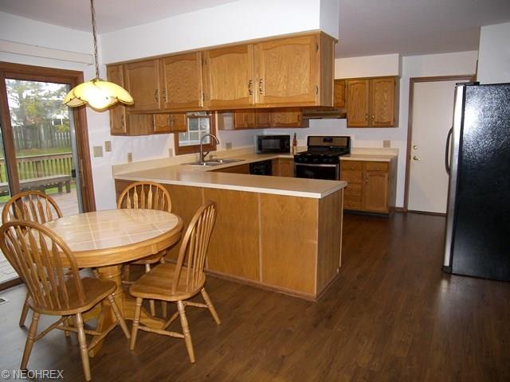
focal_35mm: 24
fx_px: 354
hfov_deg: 71.6
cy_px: 191
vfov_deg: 56.8
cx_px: 255
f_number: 2.8
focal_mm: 5
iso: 100
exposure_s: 1/30
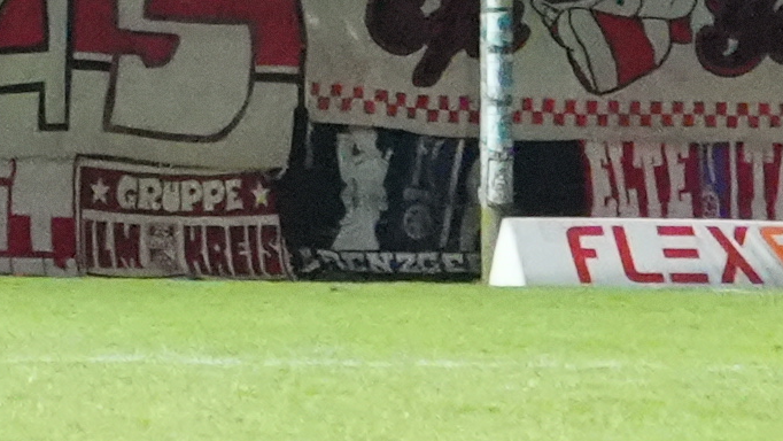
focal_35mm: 637
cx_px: -750
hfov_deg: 3.4
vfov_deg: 1.9
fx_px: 13229
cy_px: -562
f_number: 4.5
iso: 12800
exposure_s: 1/125
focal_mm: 60
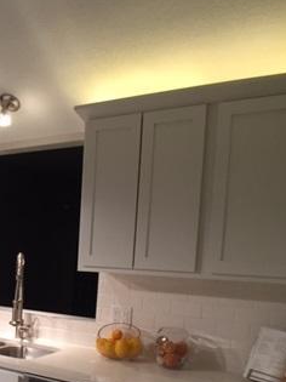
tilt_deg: -7.6
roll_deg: -2.7
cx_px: -1
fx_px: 650
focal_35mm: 59
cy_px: 319
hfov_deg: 23.7
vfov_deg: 31.6
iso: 100
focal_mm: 4.15
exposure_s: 1/30
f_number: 2.2
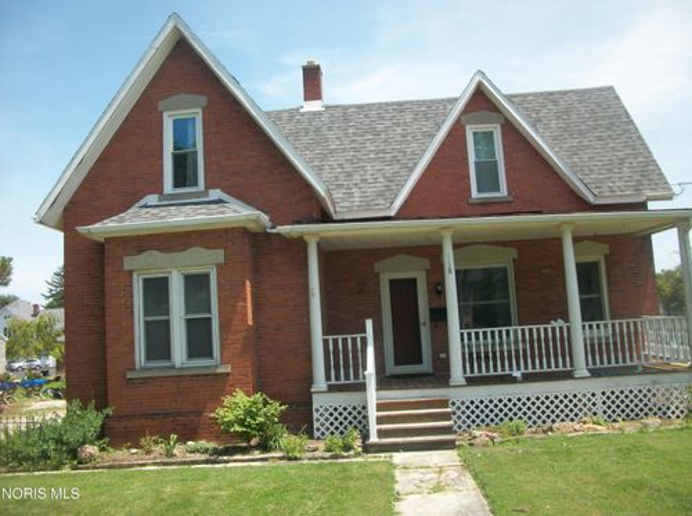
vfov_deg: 44.0
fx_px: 638
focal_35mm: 32
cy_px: 258
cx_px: 346
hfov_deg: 56.9
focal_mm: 5.7
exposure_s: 1/100
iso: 80
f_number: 8.8
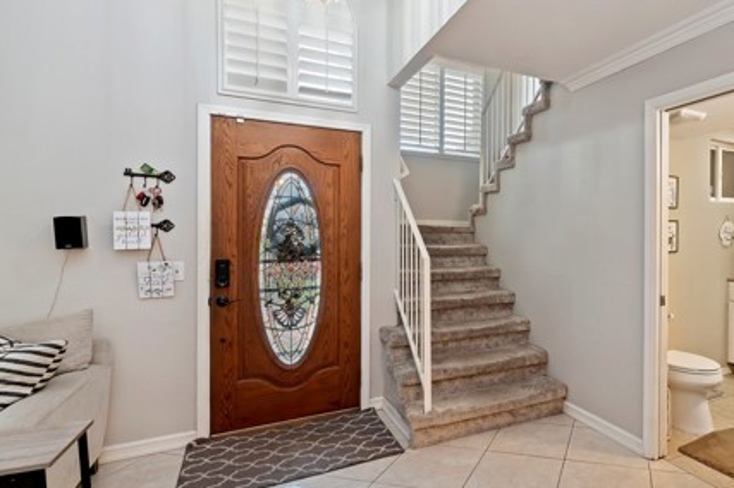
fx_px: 428
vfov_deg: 59.4
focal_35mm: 21
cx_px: 521
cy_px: 235
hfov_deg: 77.1
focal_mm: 14
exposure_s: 1/3
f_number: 10
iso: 500
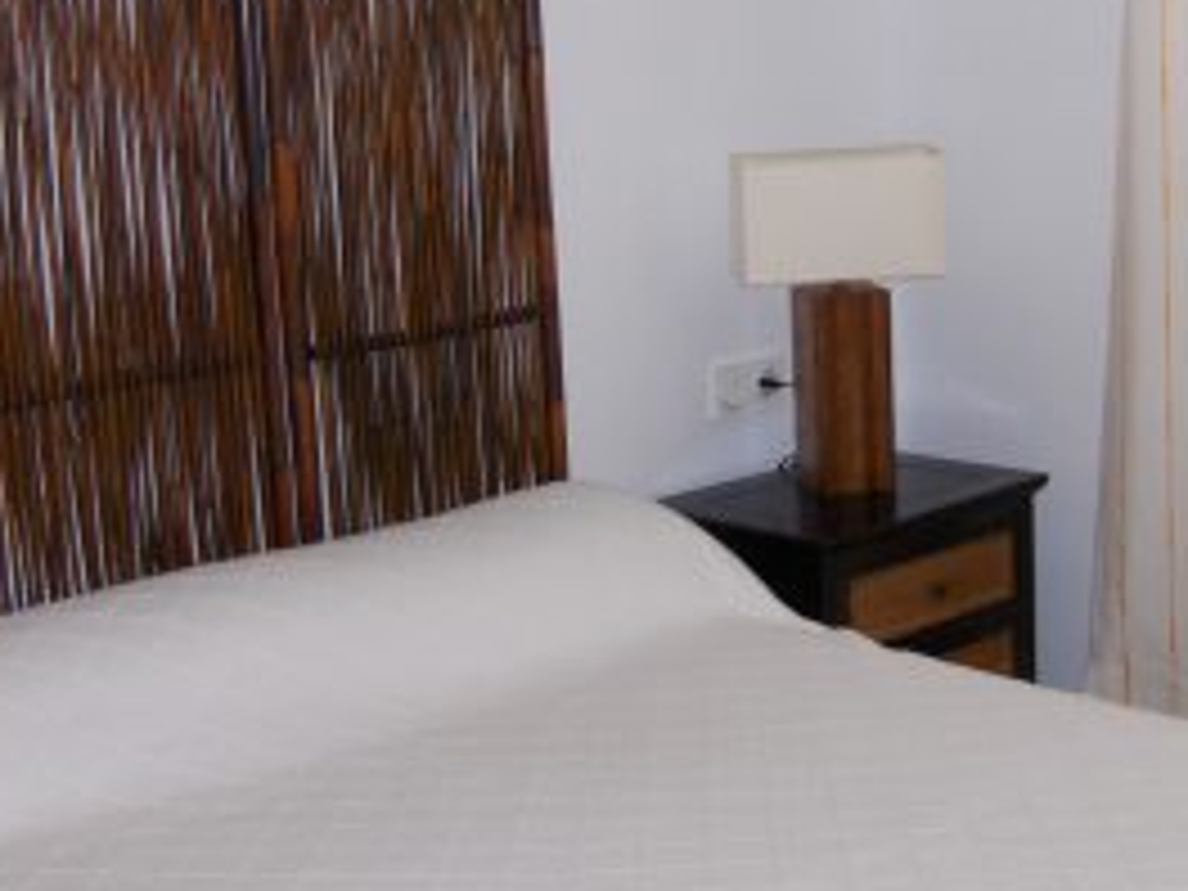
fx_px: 2334
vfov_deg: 21.4
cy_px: 187
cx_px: 585
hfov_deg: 28.6
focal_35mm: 68
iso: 119
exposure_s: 1/60
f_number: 2.8
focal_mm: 7.5
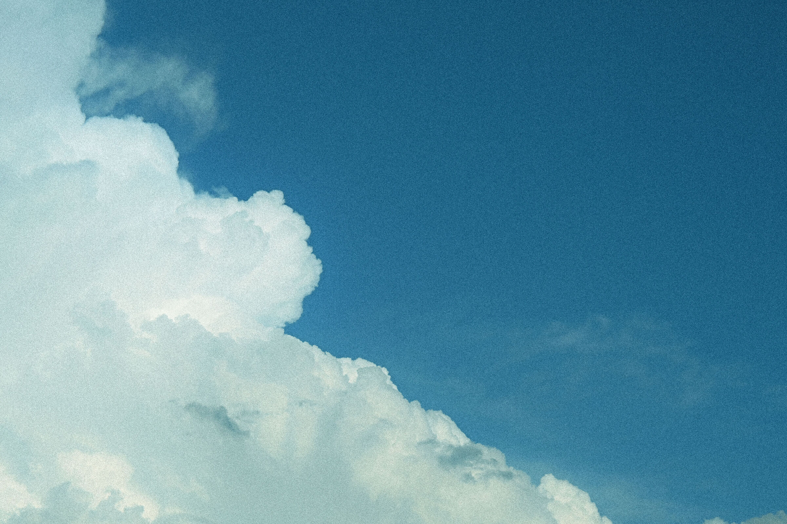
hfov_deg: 27.0
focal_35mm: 75
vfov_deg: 18.2
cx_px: 394
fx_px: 1639
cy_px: 262
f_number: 13
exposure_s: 1/125
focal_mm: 50
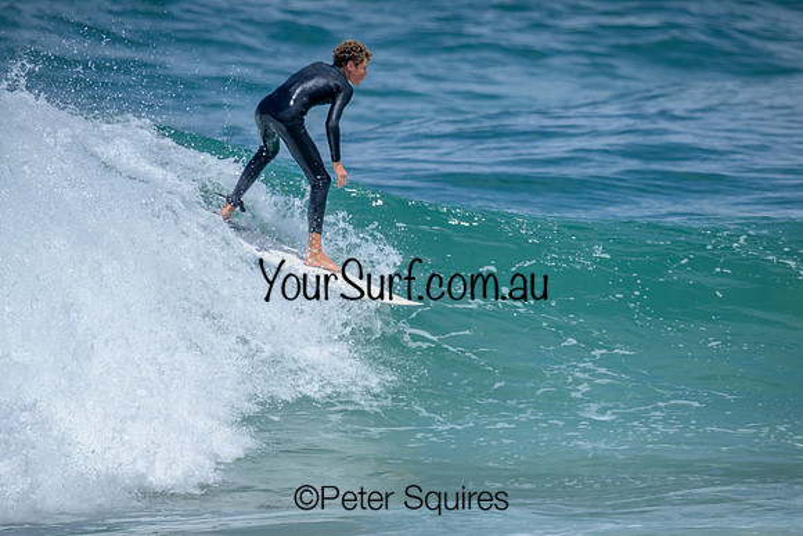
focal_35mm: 1095
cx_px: 454
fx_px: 24437
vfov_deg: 1.3
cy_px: 276
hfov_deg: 1.9
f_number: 6.3
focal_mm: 800
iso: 220
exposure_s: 1/2500
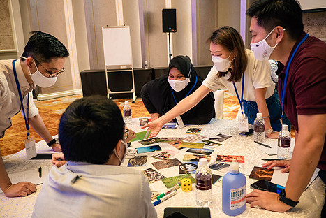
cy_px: 104
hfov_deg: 60.2
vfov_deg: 42.4
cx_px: 174
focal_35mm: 31
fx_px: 281
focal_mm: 12
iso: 640
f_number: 1.7
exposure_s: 1/80
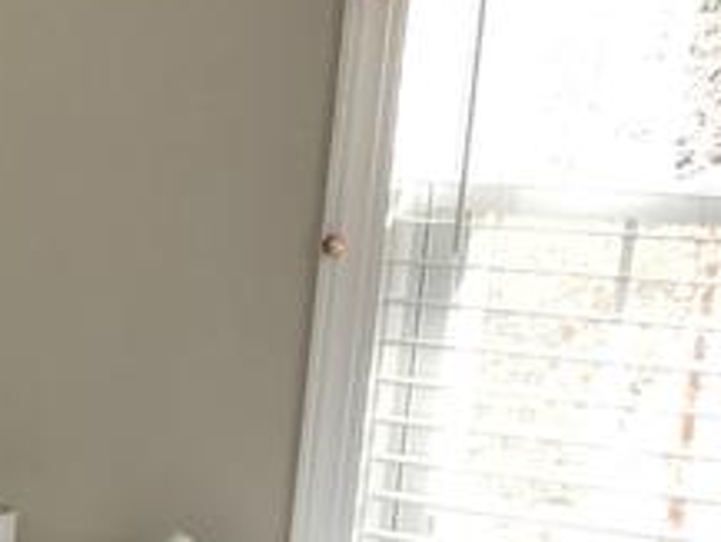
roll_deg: -1.5
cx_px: -289
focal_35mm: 132
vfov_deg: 10.4
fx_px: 2751
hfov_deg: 14.2
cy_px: 1074
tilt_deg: -19.1
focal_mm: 3.99
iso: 40
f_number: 1.8
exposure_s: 1/120
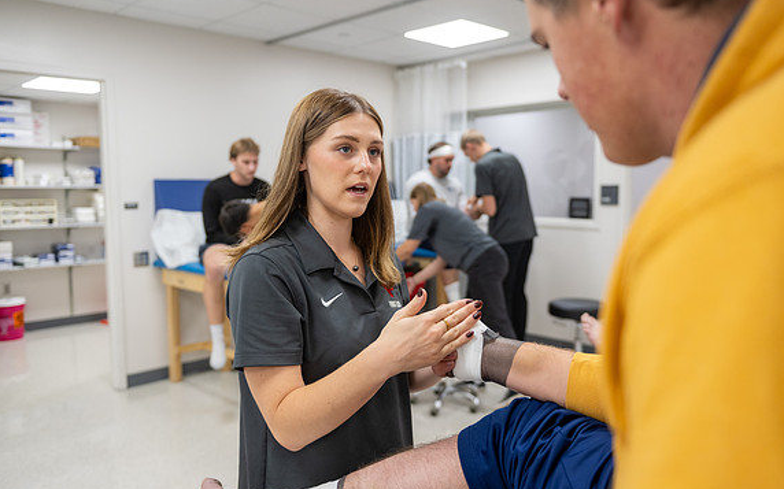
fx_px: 641
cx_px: 393
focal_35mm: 30
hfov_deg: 62.9
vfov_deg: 41.8
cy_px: 244
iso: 800
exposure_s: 1/200
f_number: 2.8
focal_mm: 29
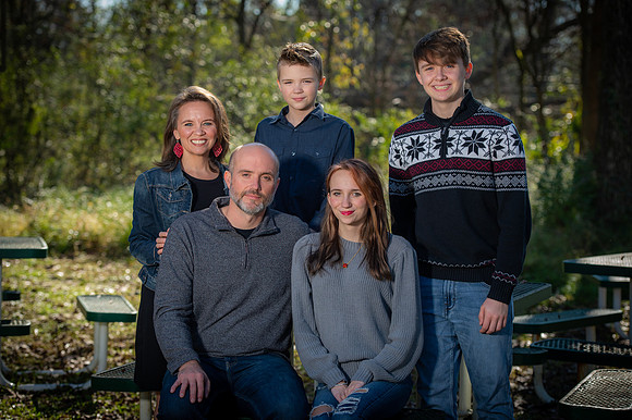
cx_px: 316
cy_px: 210
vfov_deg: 13.9
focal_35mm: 98
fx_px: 1719
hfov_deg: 20.8
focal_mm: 98
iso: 50
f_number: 4.5
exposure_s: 1/250
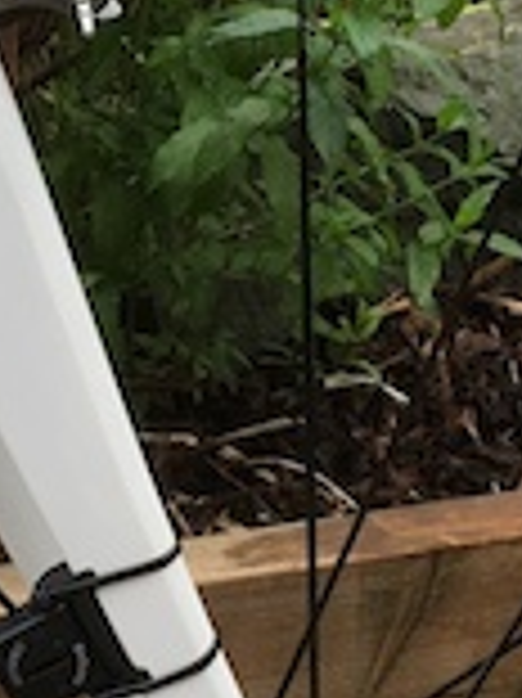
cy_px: 284
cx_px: 144
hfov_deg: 9.9
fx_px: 3020
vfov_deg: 13.2
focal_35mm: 150
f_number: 2.2
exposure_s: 1/100
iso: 40
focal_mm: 4.15
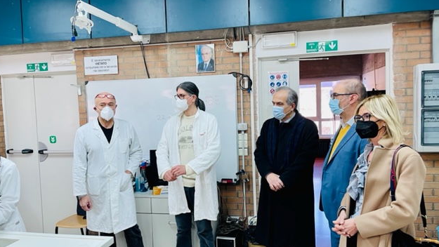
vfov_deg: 40.2
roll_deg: +4.0
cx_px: 216
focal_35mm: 29
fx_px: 338
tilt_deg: -2.8
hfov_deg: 66.0
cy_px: 133
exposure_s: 1/50
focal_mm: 4.2
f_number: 1.6
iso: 64
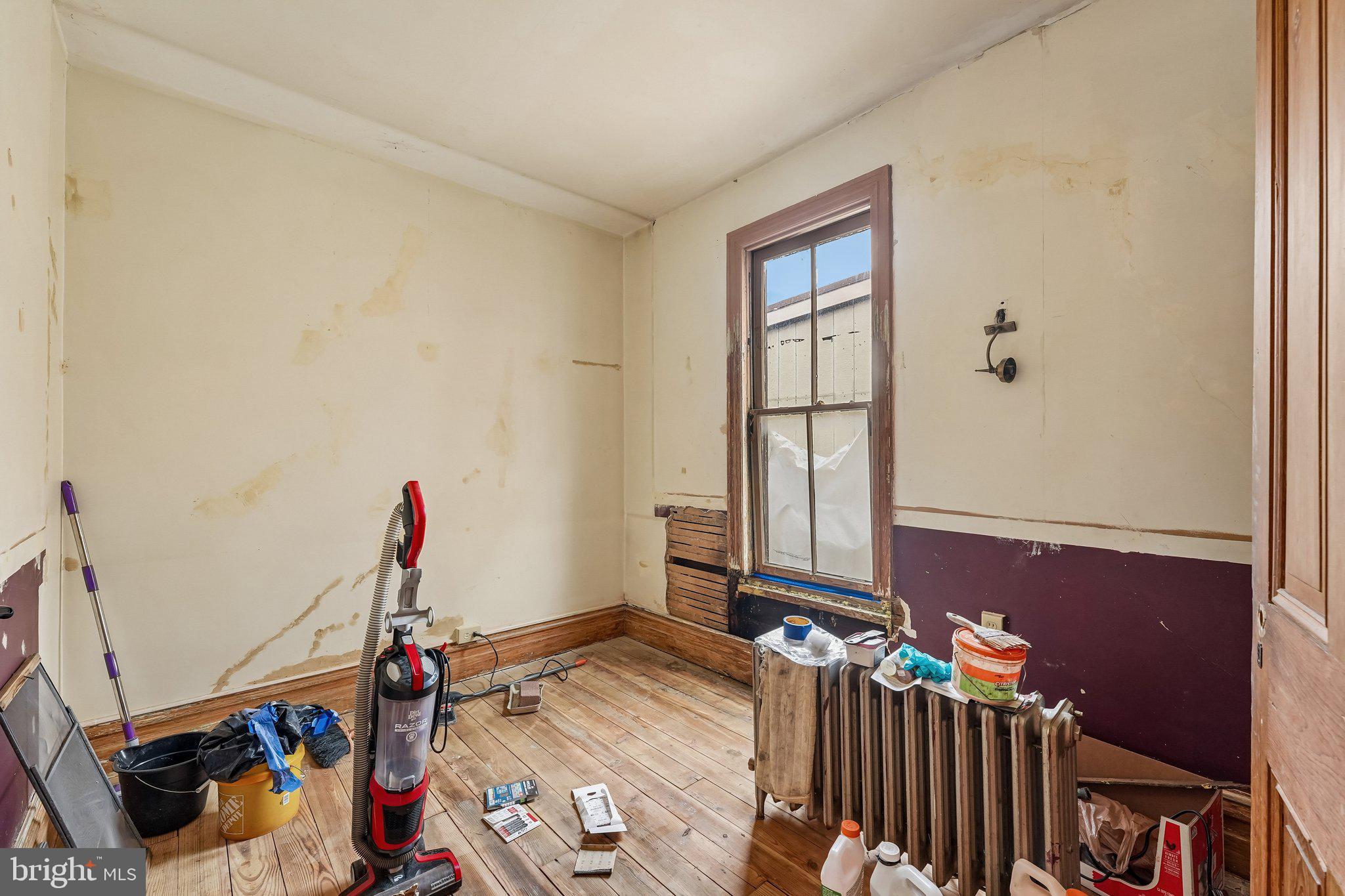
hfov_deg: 104.3
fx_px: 523
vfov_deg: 81.2
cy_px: 448
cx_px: 672
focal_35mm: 14
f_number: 8
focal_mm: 14
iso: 1250
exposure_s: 1/30
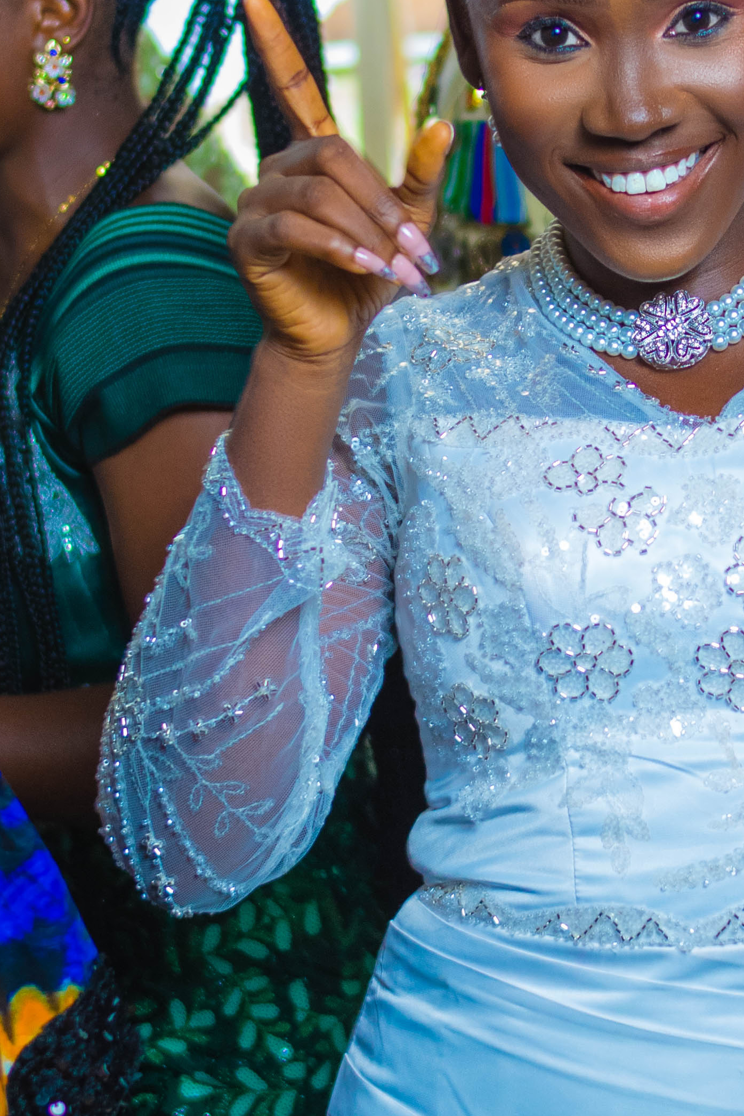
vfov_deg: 13.6
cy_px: 540
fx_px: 4663
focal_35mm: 150
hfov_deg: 9.1
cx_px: 593
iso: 320
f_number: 2
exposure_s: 1/100
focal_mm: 35
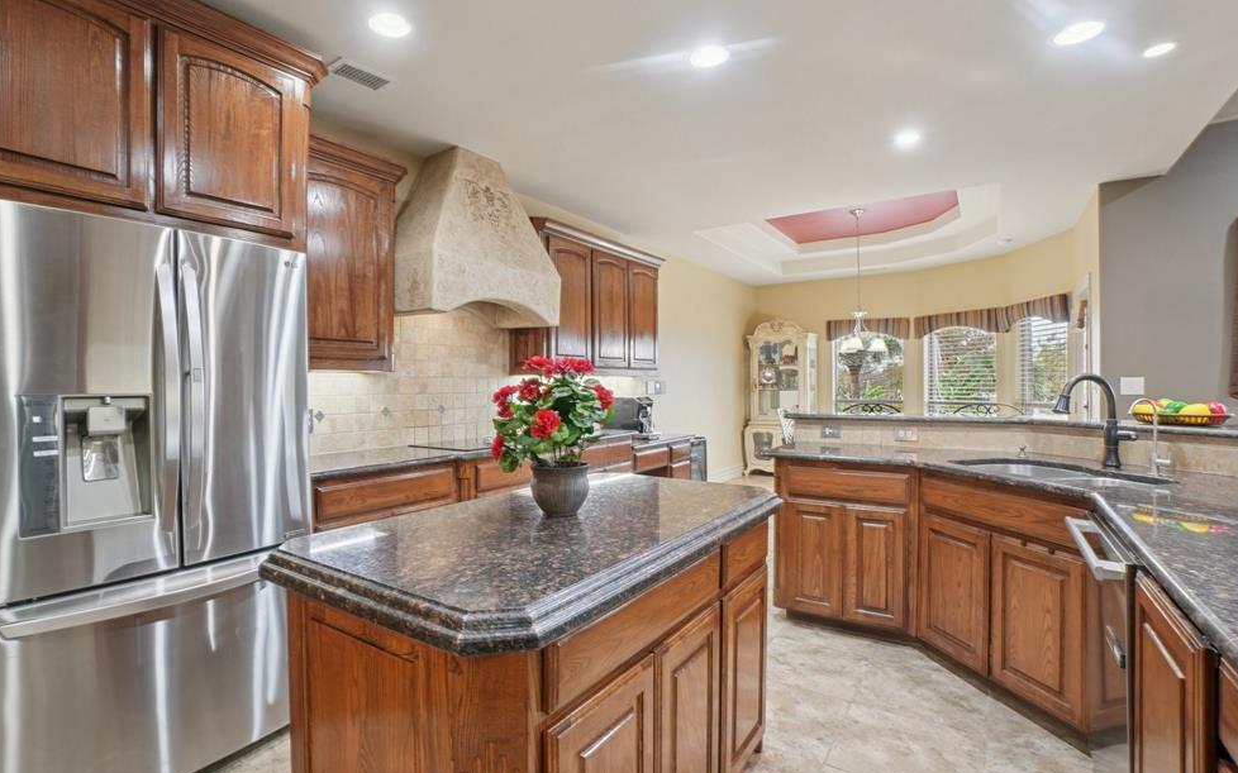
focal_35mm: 16
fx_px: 540
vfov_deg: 71.2
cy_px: 391
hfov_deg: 97.8
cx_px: 600
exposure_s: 1/4
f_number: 8
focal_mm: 10
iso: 400
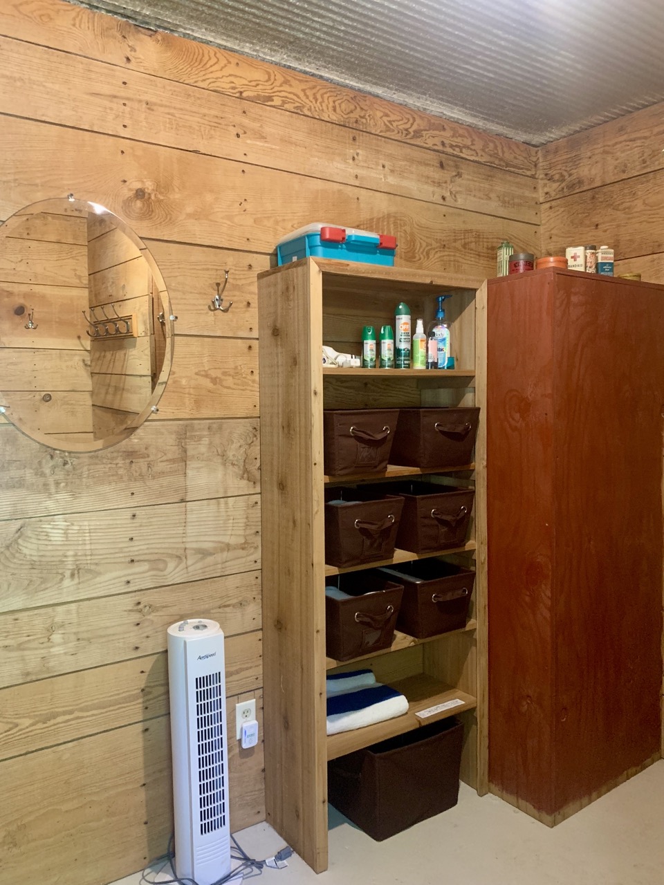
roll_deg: +1.1
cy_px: 442
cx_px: 332
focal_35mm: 26
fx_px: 665
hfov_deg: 53.1
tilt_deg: -2.3
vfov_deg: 67.3
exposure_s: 1/30
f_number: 1.8
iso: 500
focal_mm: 4.25
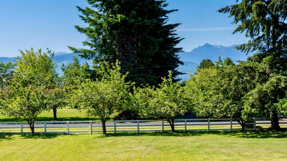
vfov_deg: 16.7
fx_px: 548
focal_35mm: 72
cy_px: 121
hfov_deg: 29.3
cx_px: 154
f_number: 22
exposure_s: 1/100
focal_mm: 49
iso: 100
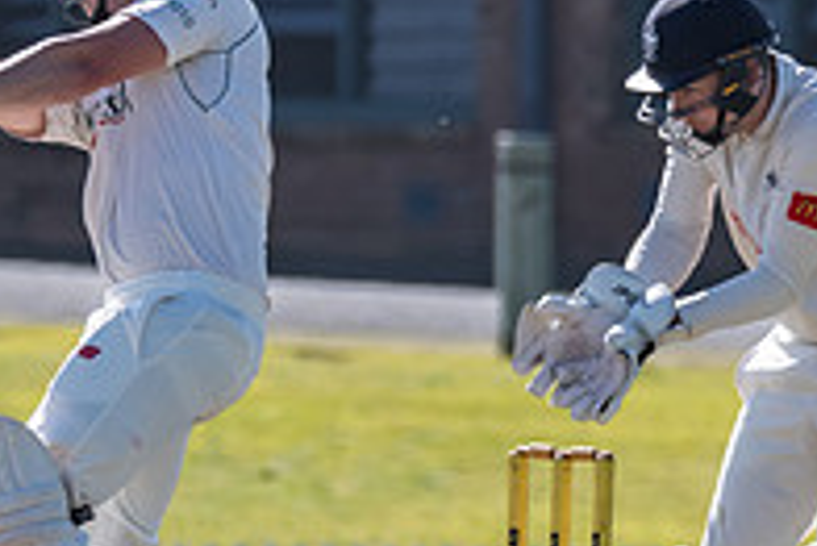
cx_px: -38
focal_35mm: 1614
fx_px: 36655
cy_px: 327
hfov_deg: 1.3
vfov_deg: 0.9
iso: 640
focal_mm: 360
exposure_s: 1/2500
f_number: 7.1
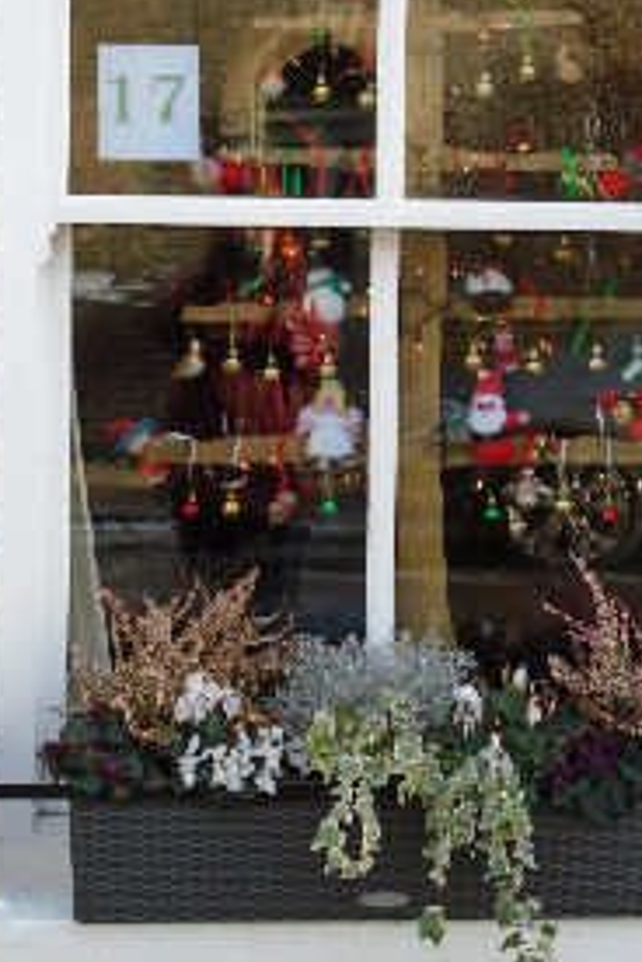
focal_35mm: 76
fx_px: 2033
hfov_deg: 17.9
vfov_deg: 26.5
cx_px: 375
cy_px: 300
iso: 100
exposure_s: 1/125
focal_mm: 8.7
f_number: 4.5
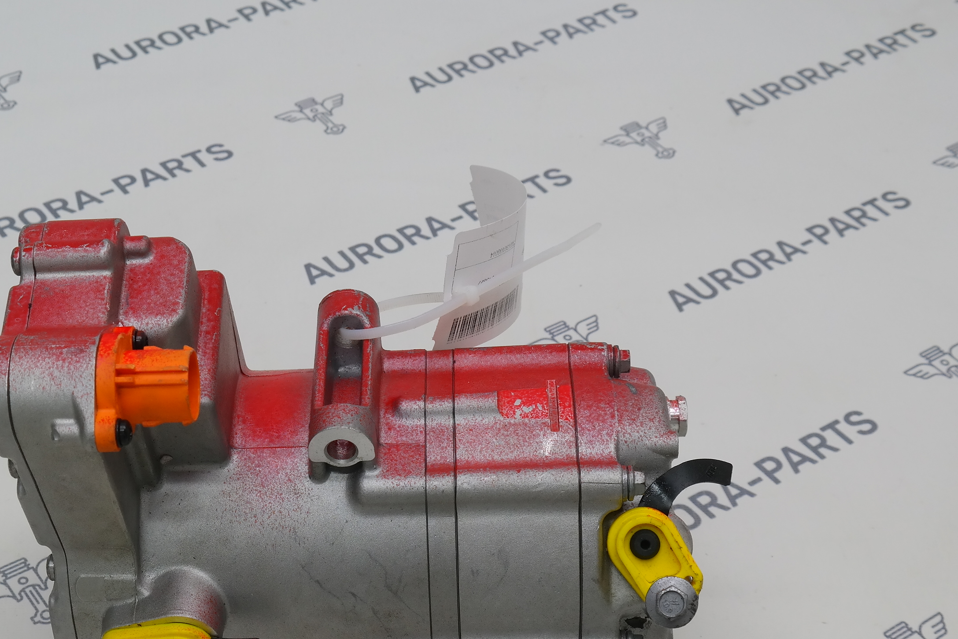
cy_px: 461
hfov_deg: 33.8
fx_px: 1570
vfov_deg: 22.8
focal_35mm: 59
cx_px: 357
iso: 200
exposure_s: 1/40
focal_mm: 22
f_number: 7.1
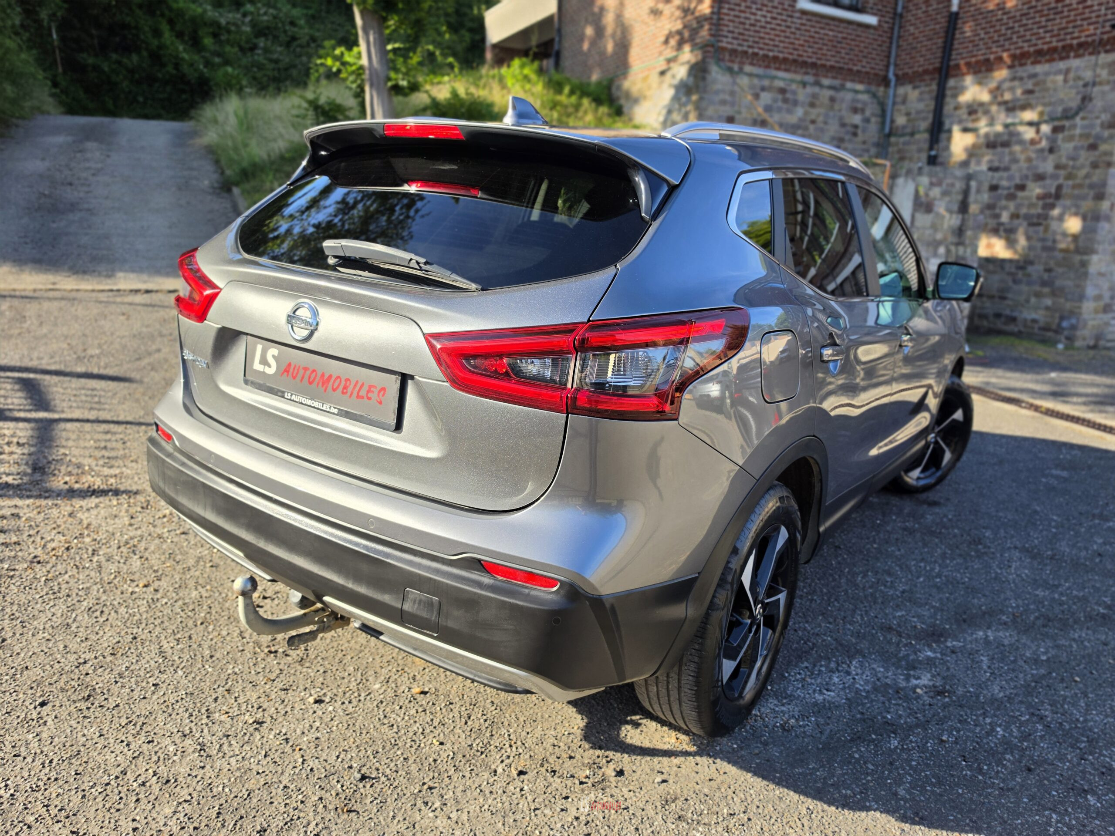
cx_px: 558
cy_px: 418
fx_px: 741
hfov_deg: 73.9
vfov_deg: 58.9
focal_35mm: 23
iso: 64
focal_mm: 6.5
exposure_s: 1/3092
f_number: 1.4
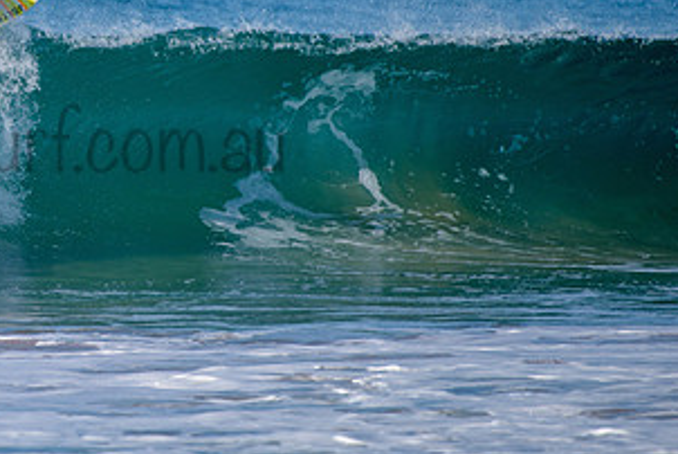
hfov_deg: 2.1
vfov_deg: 1.4
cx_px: 47
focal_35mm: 959
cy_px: 120
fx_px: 18078
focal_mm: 500
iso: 125
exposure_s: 1/1600
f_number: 5.6
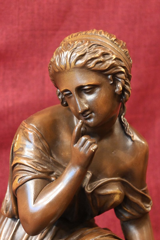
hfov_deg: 19.3
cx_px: 80
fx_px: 470
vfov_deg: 28.6
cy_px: 120
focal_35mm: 70
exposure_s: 1/60
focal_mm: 47
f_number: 6
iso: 8000
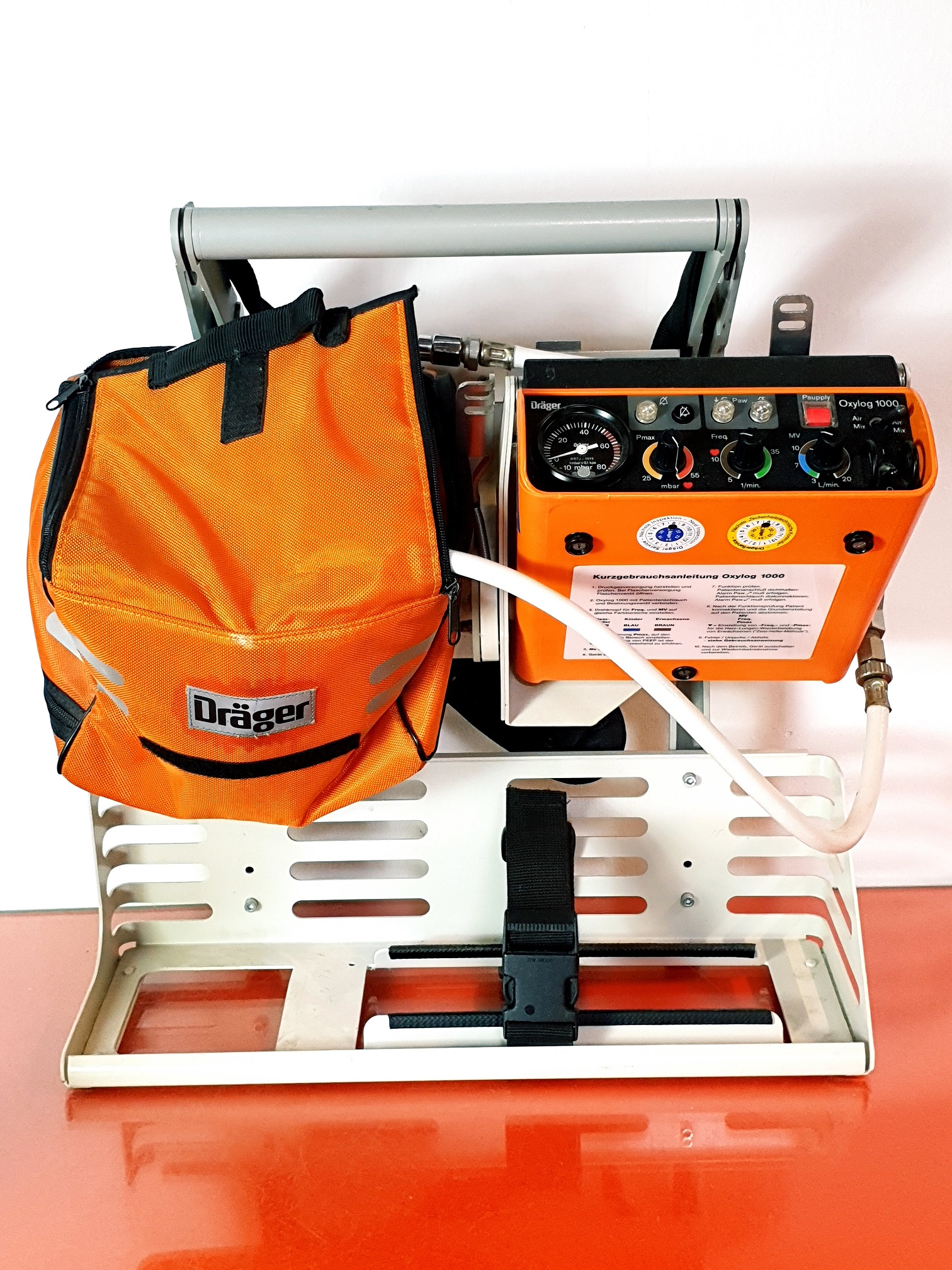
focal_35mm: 26
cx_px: 476
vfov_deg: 67.3
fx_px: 953
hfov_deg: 53.1
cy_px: 635
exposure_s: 1/50
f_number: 2.4
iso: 160
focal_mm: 4.3
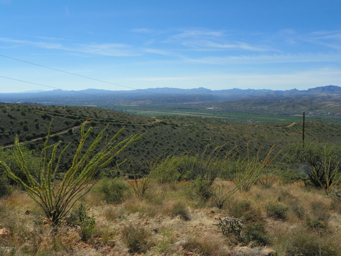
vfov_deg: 44.2
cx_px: 170
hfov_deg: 56.8
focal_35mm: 32
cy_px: 128
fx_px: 315
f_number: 5.6
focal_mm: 5.7
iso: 64
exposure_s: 1/640
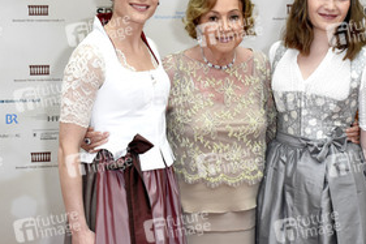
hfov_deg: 26.3
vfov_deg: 17.7
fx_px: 782
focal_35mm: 77
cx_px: 195
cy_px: 129
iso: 1600
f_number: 6.3
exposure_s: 1/160
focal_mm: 32
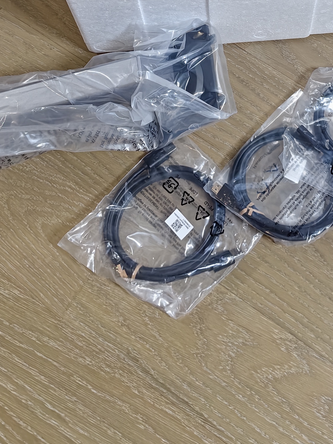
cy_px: -67
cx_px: 273
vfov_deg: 27.6
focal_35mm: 63
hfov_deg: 22.9
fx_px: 808
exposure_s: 1/50
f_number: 1.88
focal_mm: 5.56
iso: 601
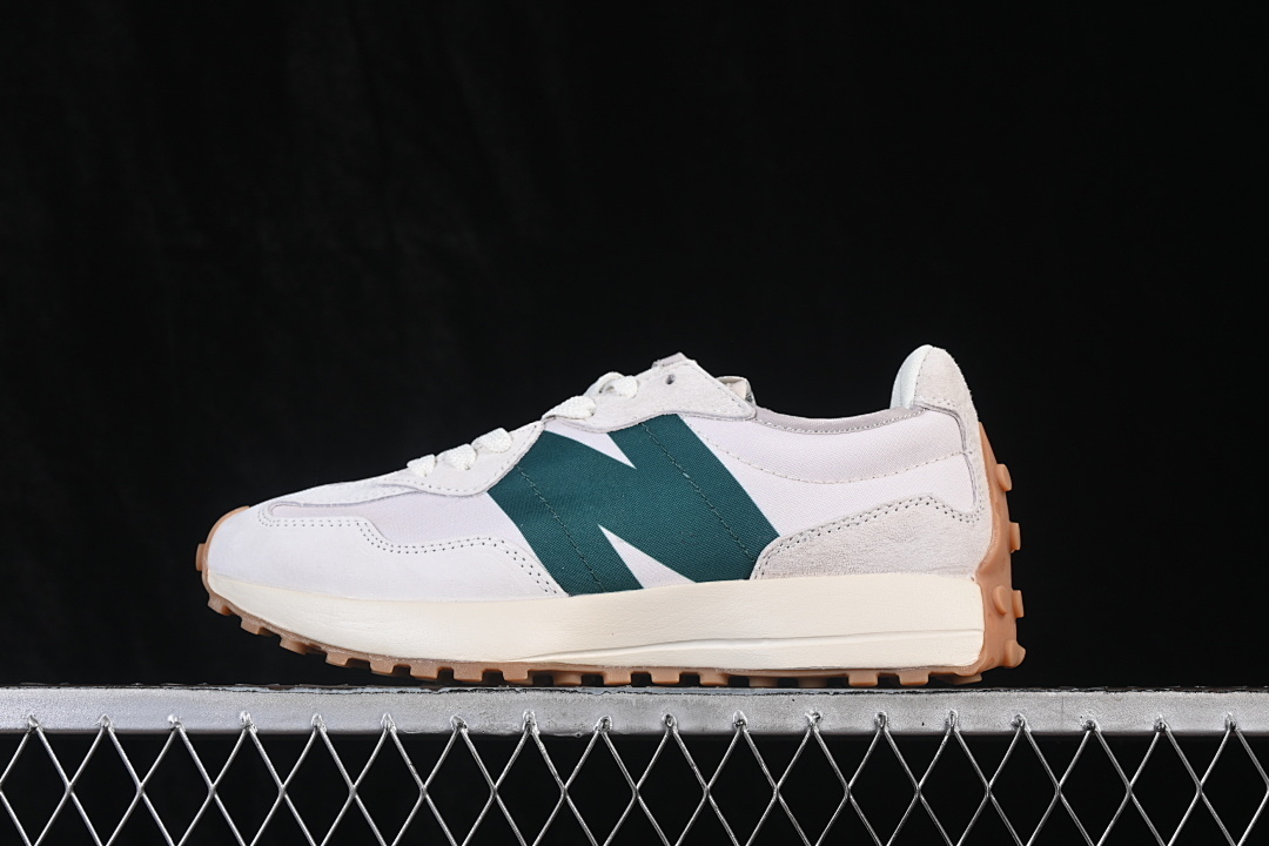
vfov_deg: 18.2
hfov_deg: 27.0
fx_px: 2644
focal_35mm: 75
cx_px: 634
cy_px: 423
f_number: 8
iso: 160
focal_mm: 50
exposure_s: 1/80
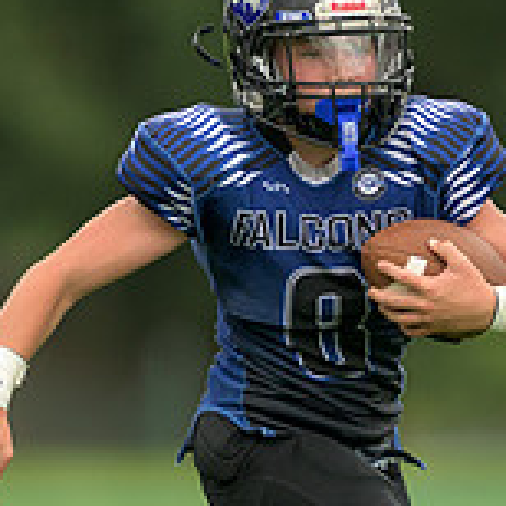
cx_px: 413
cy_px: 476
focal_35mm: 2002
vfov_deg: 0.9
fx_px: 33109
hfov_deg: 0.9
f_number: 2.8
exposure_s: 1/3200
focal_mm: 400
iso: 250
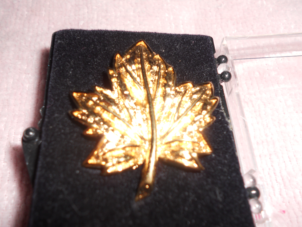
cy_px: 114
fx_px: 279
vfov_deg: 44.2
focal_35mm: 32
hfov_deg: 56.8
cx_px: 151
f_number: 8.8
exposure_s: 1/25
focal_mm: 5.8
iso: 80
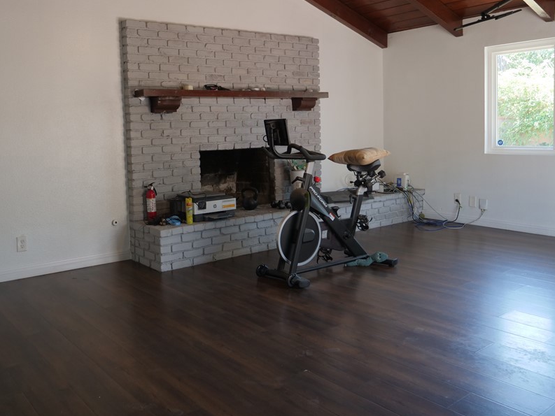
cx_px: 234
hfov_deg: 58.1
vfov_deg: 45.2
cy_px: 167
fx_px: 497
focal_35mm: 31
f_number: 2.8
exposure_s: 1/60
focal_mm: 12
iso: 320
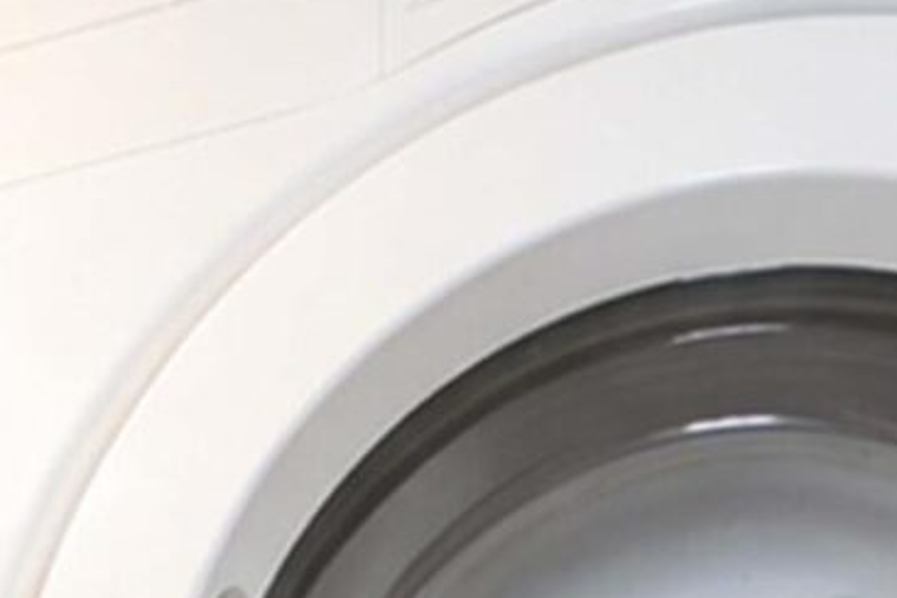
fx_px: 2616
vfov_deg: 9.3
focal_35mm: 105
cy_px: 1977
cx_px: -66
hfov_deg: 18.8
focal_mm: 10
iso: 1600
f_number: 8
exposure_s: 1/80
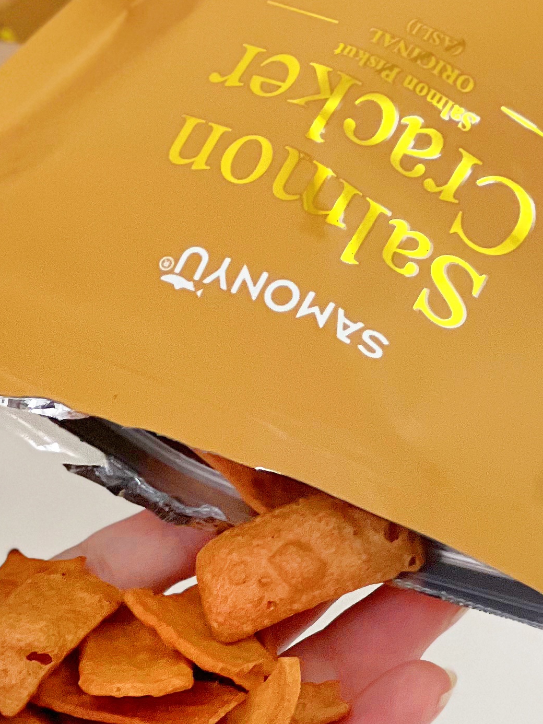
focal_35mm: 224
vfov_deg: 8.8
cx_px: 233
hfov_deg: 6.6
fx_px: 4684
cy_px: 169
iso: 250
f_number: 2.8
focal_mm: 9
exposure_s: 1/121
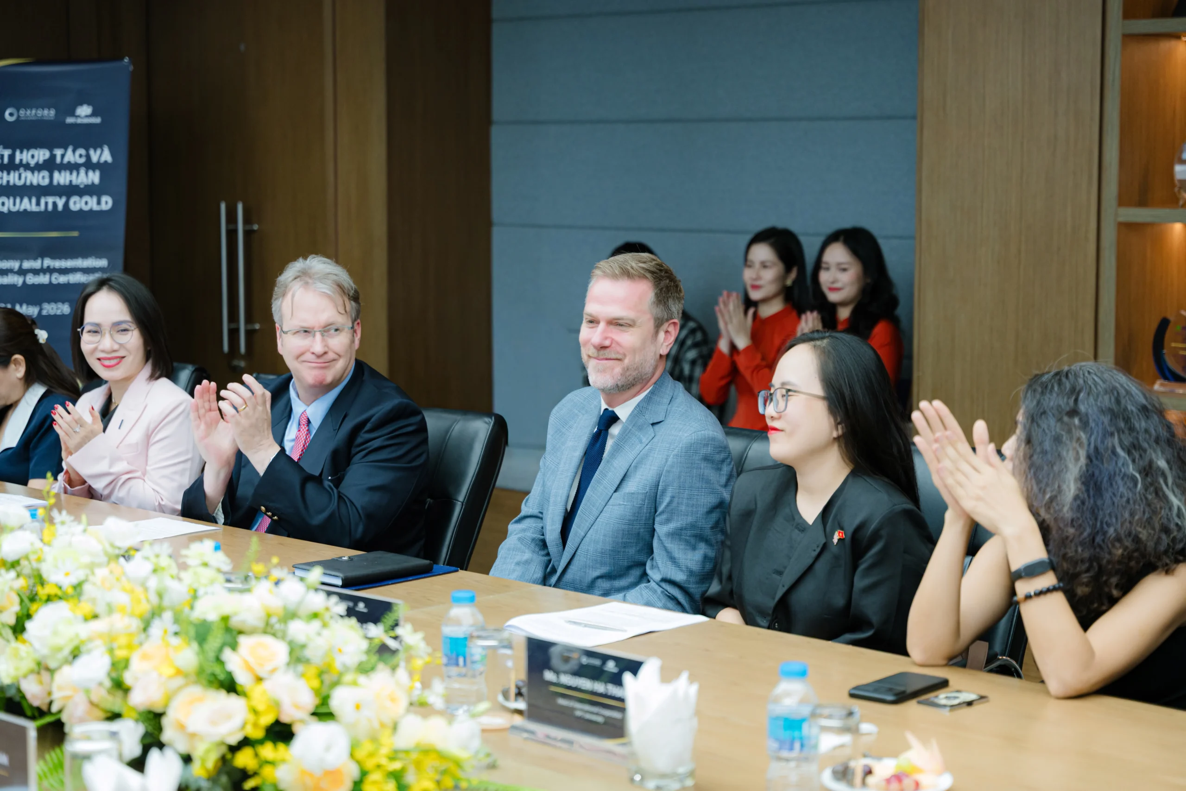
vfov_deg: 19.5
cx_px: 593
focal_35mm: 70
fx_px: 2306
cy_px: 396
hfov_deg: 28.8
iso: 800
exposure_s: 1/200
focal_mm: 70
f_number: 2.8
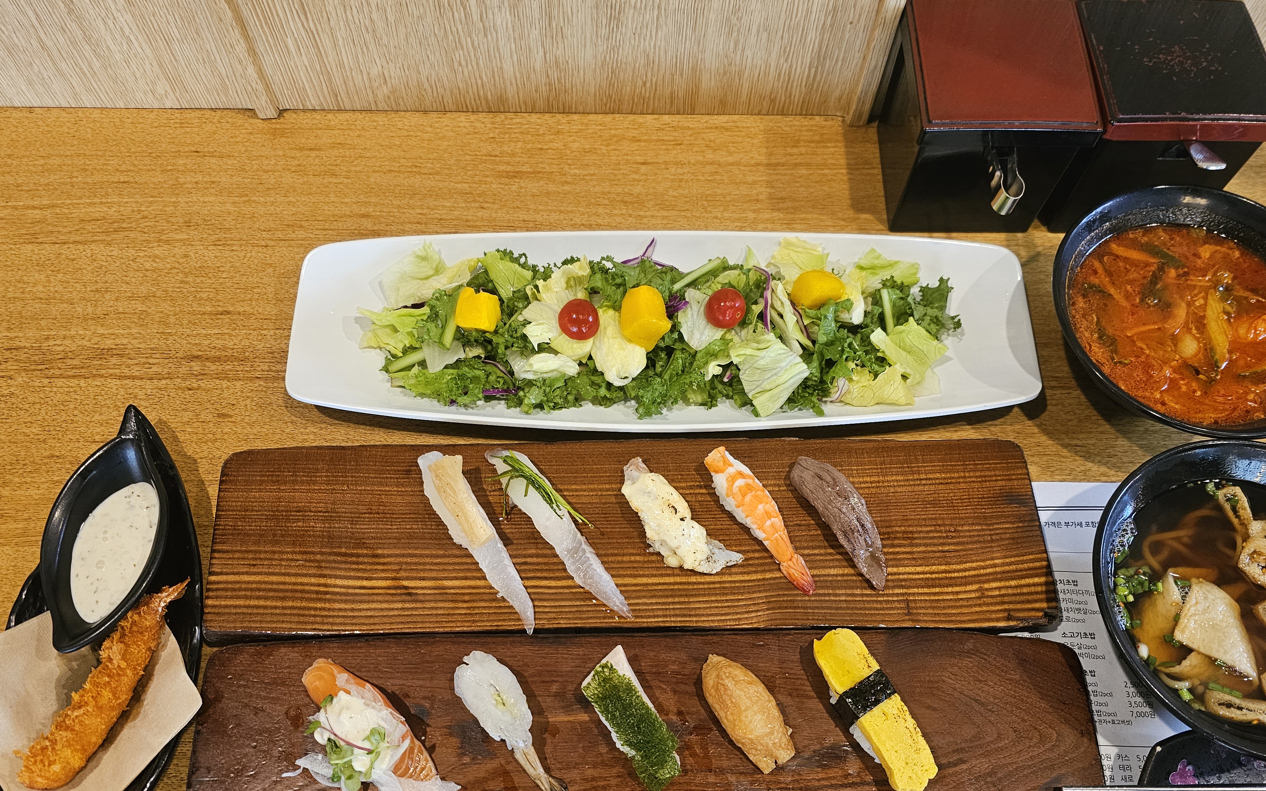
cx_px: 647
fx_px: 966
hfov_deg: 66.5
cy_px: 517
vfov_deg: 44.0
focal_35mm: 28
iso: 500
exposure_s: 1/40
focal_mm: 6.3
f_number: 1.7
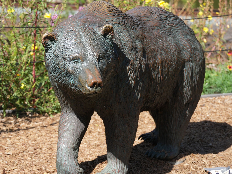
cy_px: 101
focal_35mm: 143
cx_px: 116
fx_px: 958
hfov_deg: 13.8
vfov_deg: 10.4
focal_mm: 100
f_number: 4.5
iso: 400
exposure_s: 1/1250
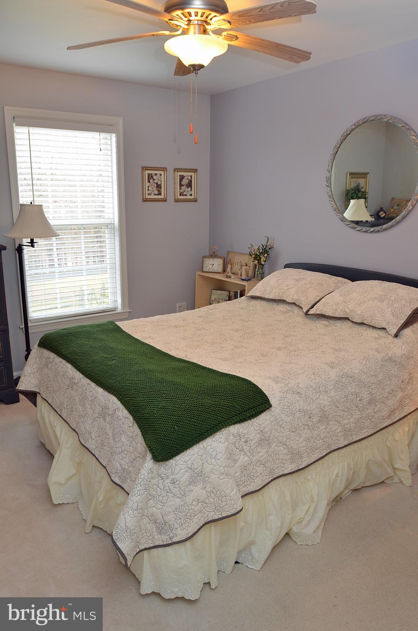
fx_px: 630
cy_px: 316
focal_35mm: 36
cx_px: 209
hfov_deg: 36.7
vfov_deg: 53.2
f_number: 4
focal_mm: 24
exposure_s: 1/60
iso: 400
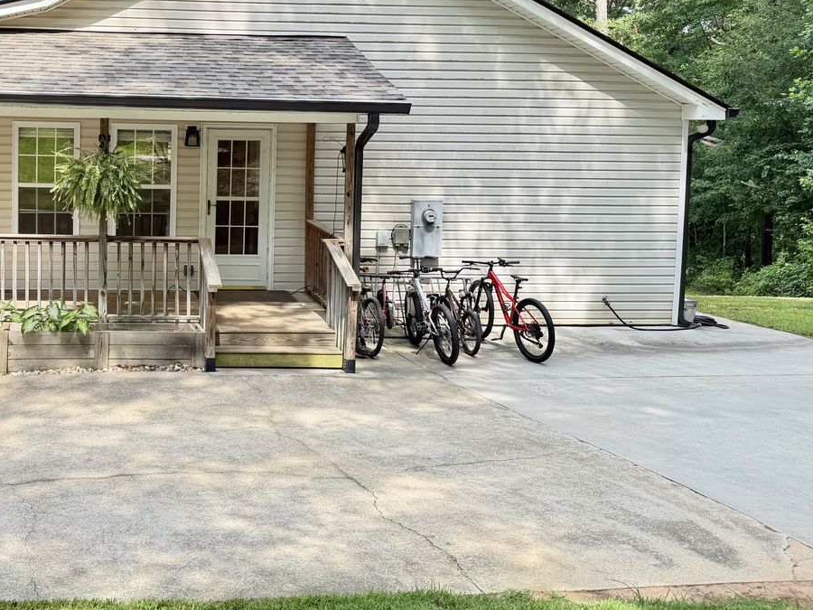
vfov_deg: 35.5
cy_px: 195
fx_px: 939
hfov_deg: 44.3
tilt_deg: -2.3
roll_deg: -1.0
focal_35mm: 40
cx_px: 152
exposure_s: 1/567
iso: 100
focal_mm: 6.76
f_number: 1.78
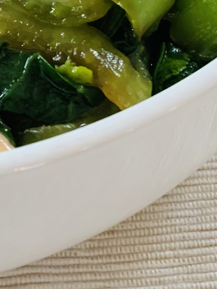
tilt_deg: -40.9
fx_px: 853
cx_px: -43
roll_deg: -1.4
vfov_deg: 17.2
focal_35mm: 102
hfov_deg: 14.1
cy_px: -156
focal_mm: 4.25
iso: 250
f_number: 1.8
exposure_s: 1/60
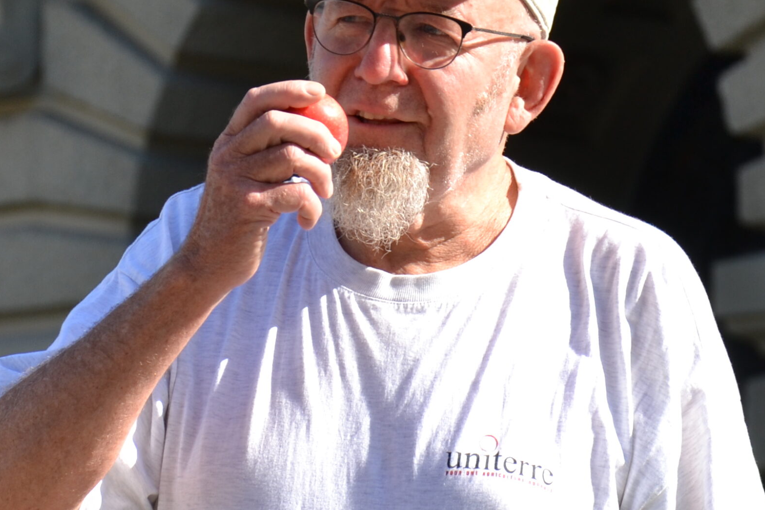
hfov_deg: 5.3
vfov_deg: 3.5
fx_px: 8244
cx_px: 97
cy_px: 115
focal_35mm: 388
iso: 100
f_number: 7.1
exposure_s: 1/200
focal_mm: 90
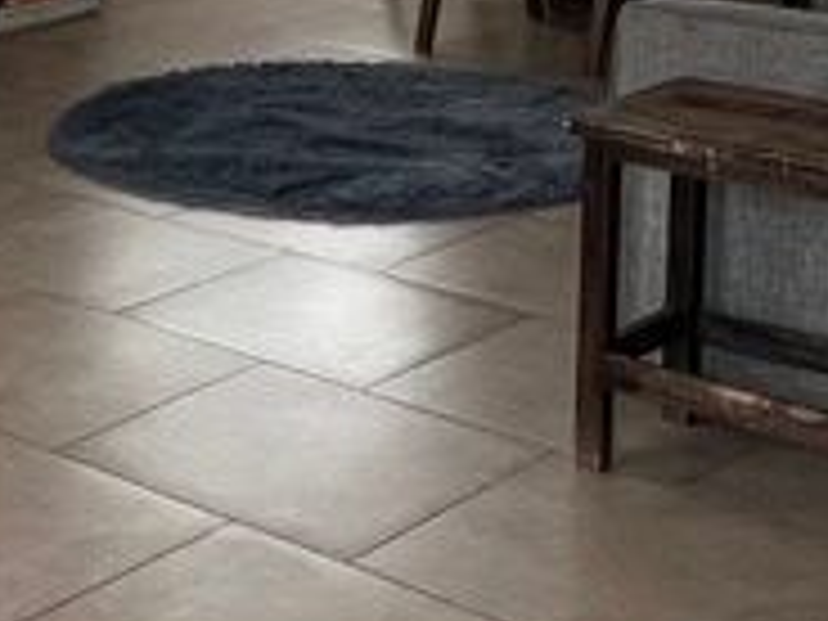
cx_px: -202
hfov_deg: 21.2
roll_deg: +1.2
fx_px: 2033
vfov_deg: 16.7
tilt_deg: -8.4
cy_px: -94
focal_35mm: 85
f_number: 1.8
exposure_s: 1/99
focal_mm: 1.57
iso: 80
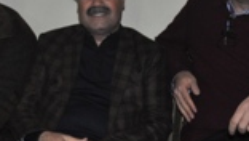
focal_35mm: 112
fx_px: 743
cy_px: 69
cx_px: 10
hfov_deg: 18.6
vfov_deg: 10.8
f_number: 3.8
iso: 800
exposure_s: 1/60
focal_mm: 25
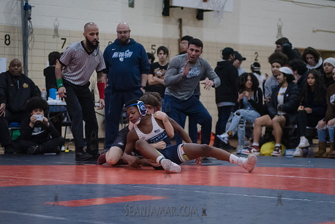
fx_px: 960
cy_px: 131
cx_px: 156
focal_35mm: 103
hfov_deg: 19.8
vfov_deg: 13.3
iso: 8000
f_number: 3.2
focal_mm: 80
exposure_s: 1/400
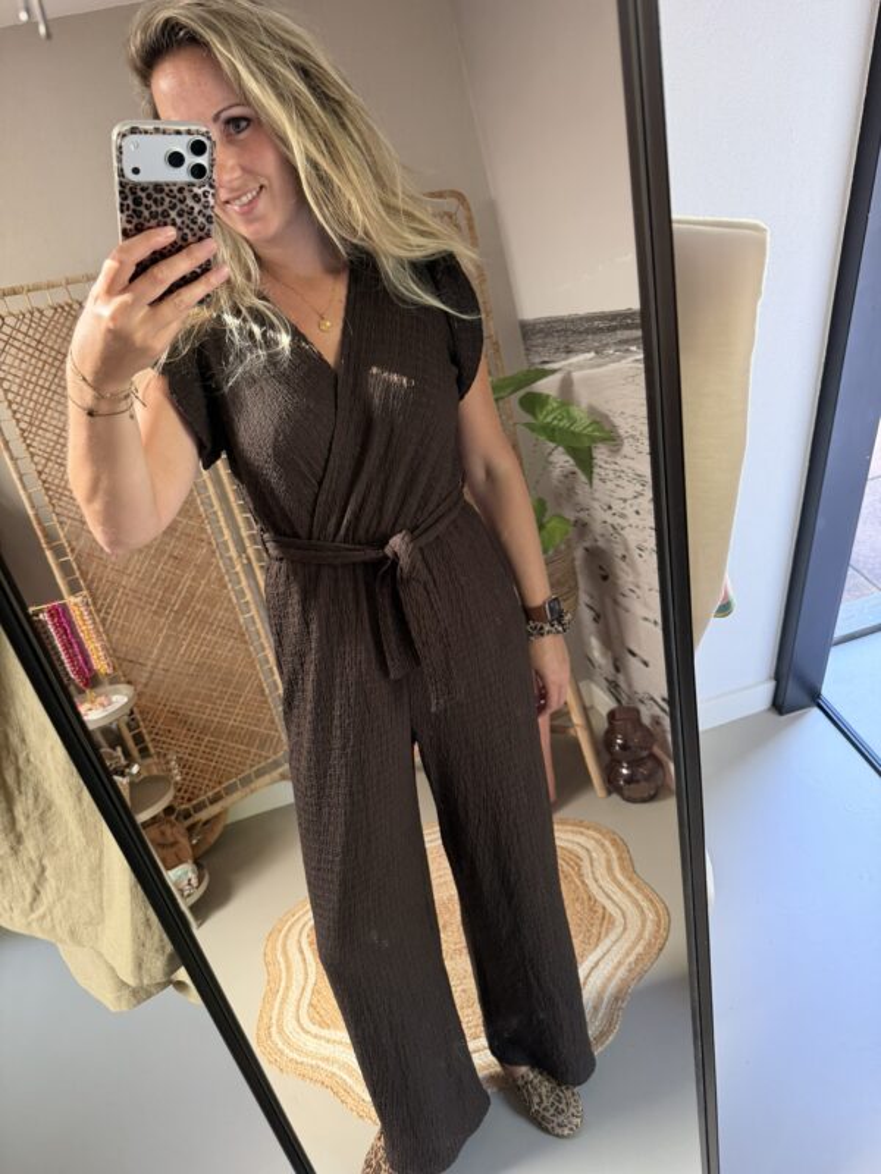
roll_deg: +10.2
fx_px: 814
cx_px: 440
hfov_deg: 56.8
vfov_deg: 71.6
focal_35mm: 24
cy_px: 587
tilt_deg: -39.8
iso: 320
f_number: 1.78
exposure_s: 1/60
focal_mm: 6.76
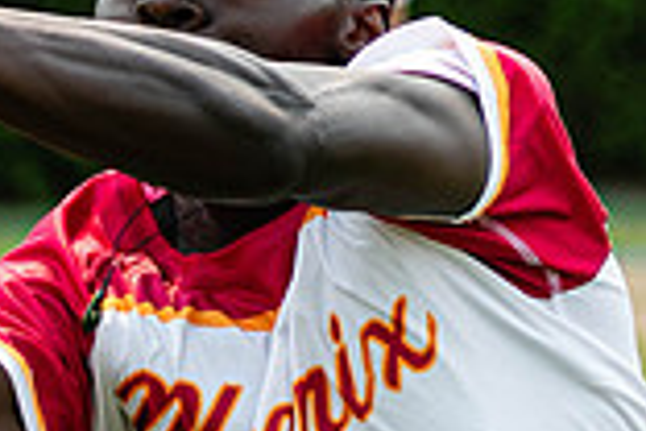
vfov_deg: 1.9
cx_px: 287
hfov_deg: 2.8
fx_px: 13242
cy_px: 349
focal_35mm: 738
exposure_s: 1/1250
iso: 160
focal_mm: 78
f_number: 3.2
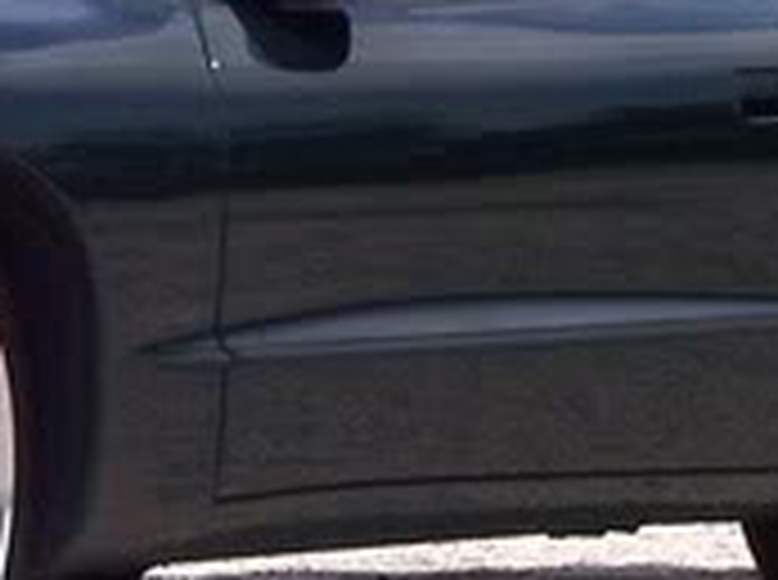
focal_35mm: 306
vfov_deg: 4.8
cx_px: -238
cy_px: 229
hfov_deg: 6.4
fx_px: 6863
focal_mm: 10.8
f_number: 6.7
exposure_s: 1/500
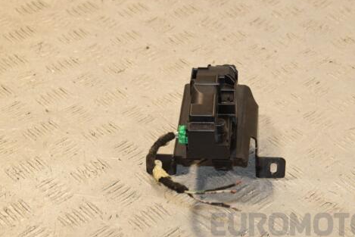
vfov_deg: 14.3
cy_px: 123
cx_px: 197
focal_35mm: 96
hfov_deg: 21.2
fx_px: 947
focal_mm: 50
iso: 800
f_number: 8
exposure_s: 1/200
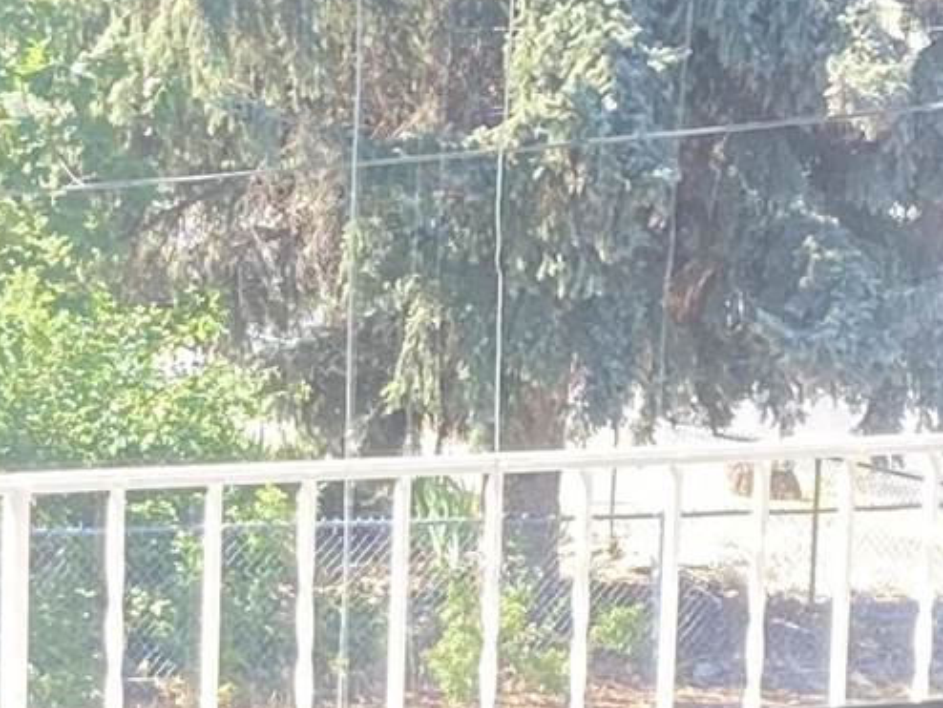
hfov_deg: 11.3
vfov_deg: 8.5
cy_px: 781
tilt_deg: -11.0
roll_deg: -1.5
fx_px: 4742
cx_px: 235
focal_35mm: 174
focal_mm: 3.99
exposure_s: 1/121
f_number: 1.8
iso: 64
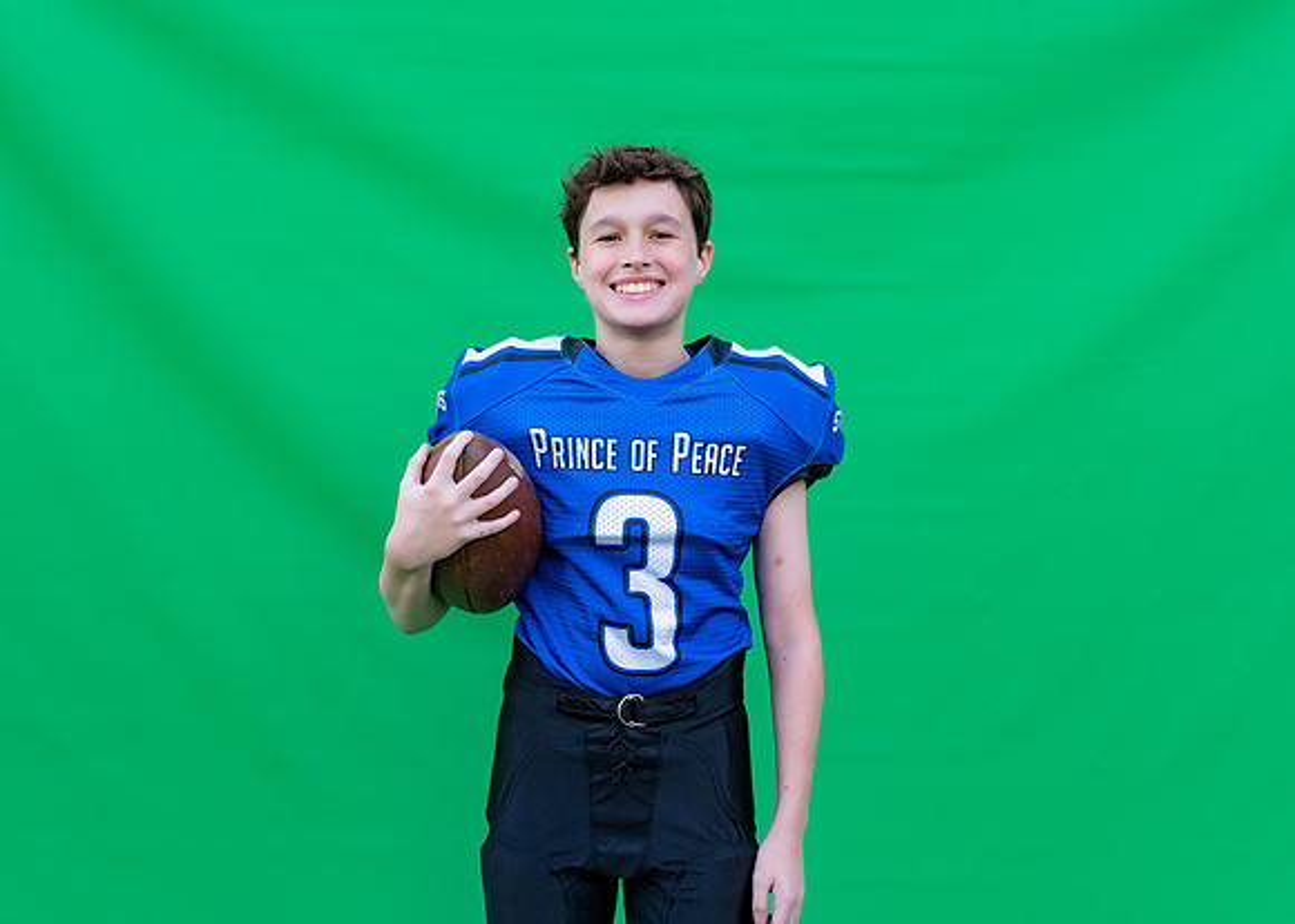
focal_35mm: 52
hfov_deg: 37.1
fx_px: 1928
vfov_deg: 27.0
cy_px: 462
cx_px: 648
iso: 200
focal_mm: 50
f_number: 2.8
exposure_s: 1/320
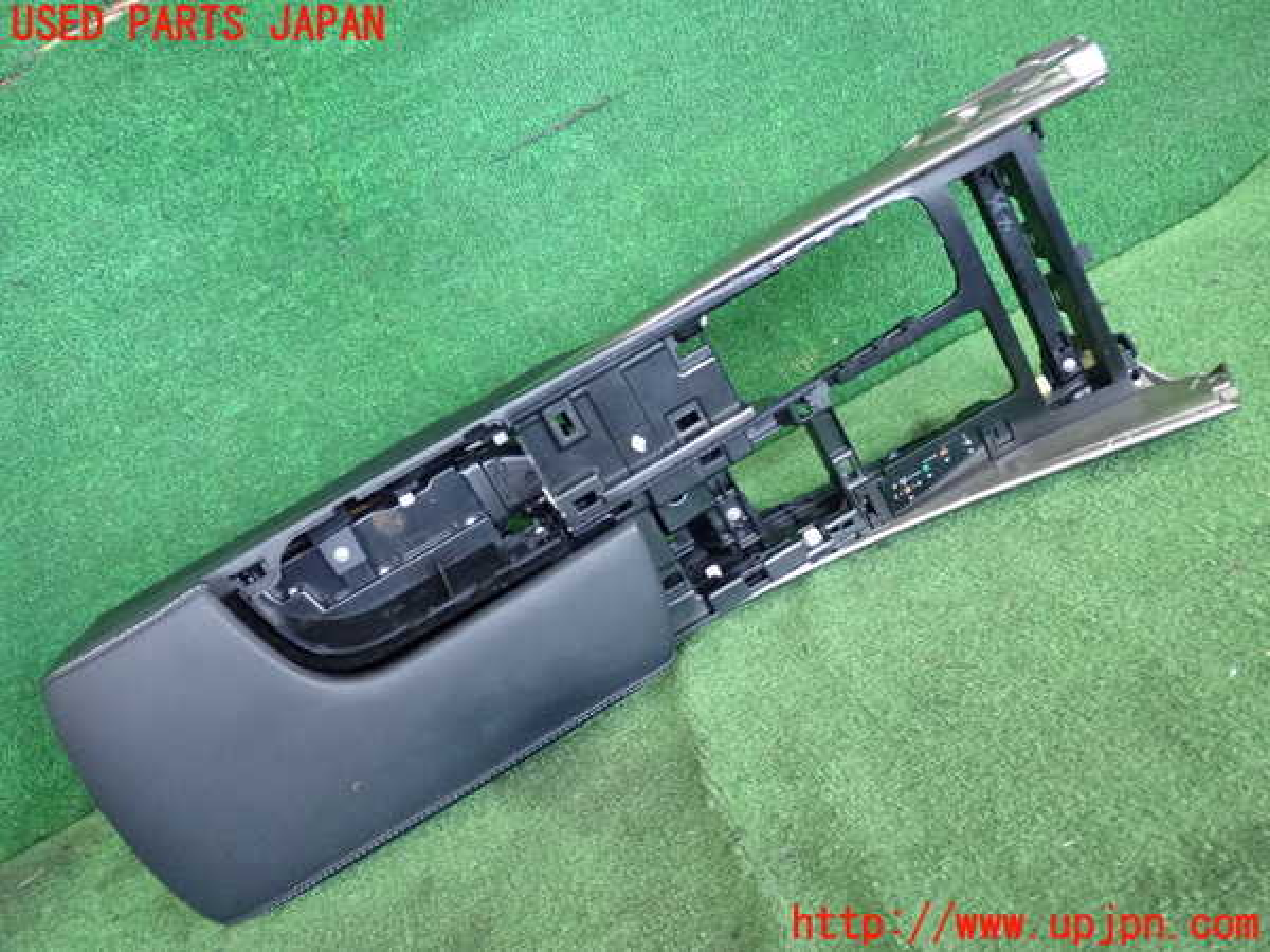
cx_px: 635
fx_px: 1321
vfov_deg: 39.7
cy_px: 476
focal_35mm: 36
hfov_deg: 51.4
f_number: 2.5
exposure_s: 1/125
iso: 1250
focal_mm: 6.37
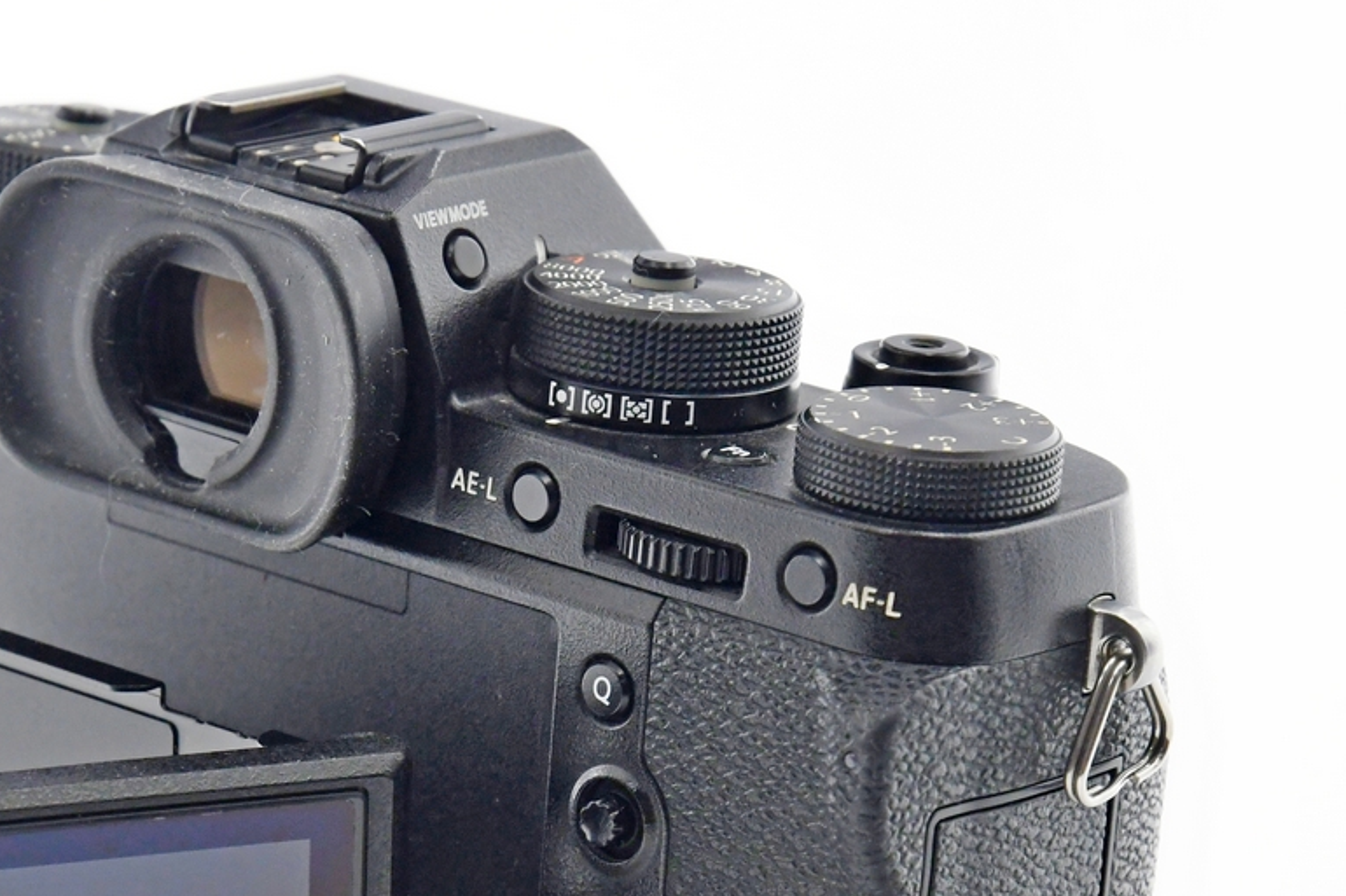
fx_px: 7065
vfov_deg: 7.2
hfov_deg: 10.9
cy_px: 812
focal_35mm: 189
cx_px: 285
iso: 1250
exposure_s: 1/160
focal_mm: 65
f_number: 8
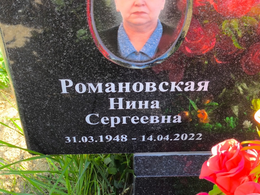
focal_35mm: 50
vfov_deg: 29.1
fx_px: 376
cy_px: 98
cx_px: 130
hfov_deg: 38.2
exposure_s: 1/178
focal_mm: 4.71
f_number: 1.7
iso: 50
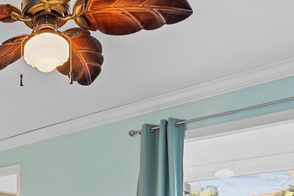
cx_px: 17
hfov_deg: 41.0
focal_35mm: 43
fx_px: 351
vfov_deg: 27.0
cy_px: 245
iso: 250
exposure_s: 1.3
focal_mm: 16
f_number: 9
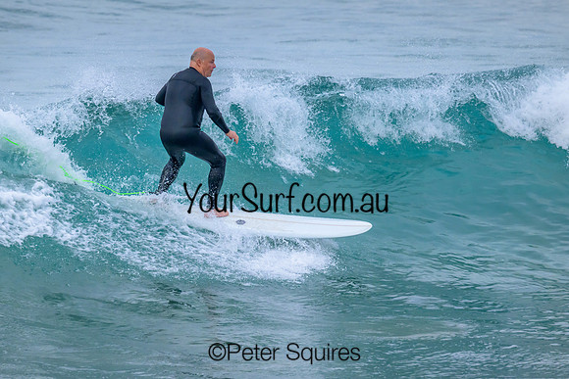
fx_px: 9880
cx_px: 283
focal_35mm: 625
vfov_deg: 2.2
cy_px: 186
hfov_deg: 3.3
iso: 2200
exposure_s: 1/2000
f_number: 11
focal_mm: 560
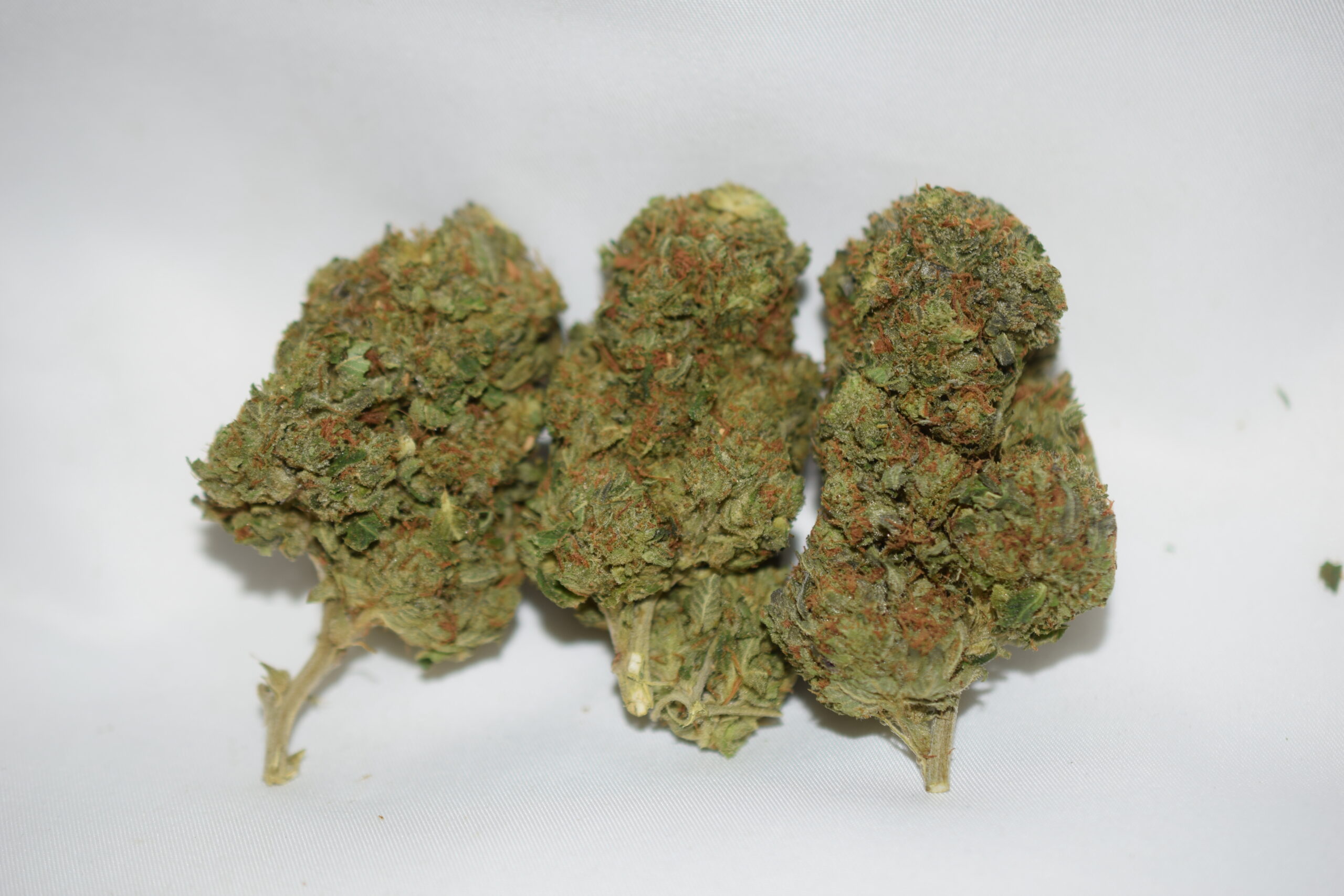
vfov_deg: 22.6
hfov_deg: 33.4
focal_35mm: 60
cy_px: 448
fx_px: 2240
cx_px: 672
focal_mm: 40
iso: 100
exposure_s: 1/60
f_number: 3
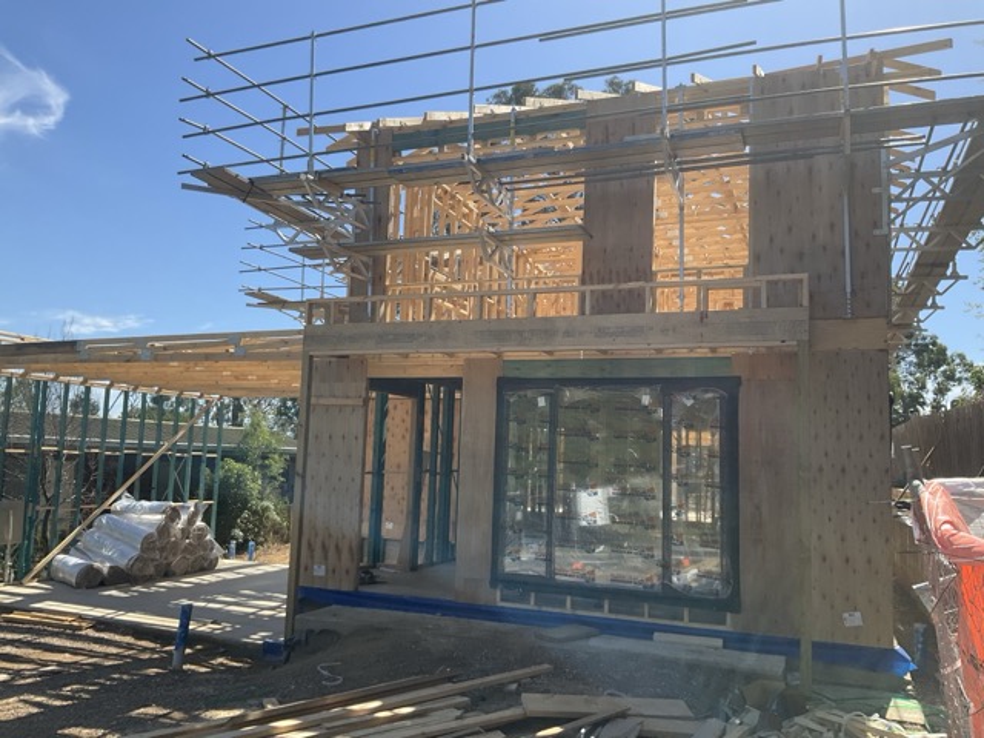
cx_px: 492
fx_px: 824
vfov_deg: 48.2
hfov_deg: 61.7
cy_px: 369
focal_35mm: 29
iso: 25
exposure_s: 1/1534
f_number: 1.8
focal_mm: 3
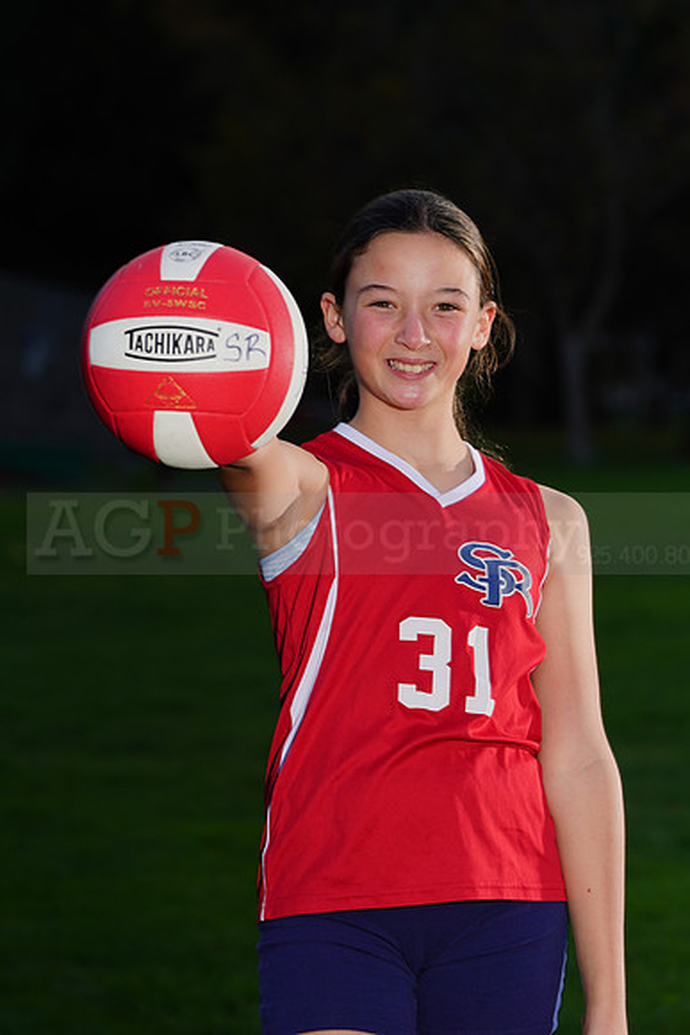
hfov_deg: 6.5
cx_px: 345
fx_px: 6091
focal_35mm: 212
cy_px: 518
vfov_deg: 9.7
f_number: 9
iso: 200
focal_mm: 212
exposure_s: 1/250
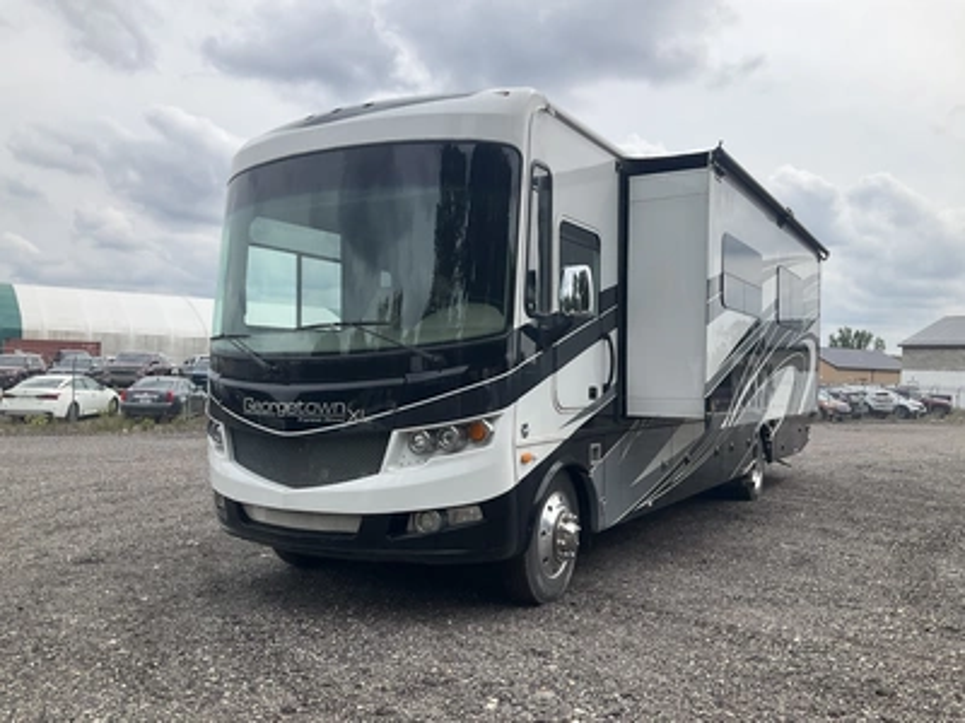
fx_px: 808
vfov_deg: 48.2
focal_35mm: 29
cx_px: 482
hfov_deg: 61.7
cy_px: 362
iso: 25
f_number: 1.8
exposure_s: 1/1311
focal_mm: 3
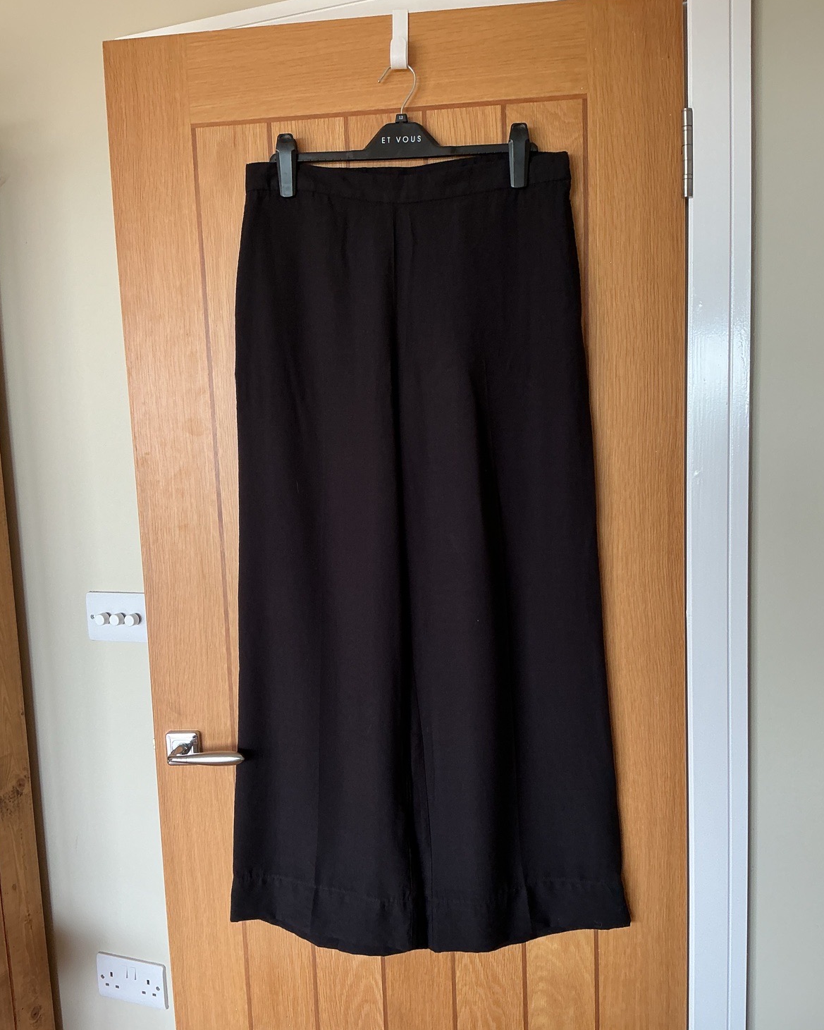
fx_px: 945
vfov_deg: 57.1
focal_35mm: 31
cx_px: 406
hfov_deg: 47.1
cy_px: 549
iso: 50
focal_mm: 3
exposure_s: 1/60
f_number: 1.8
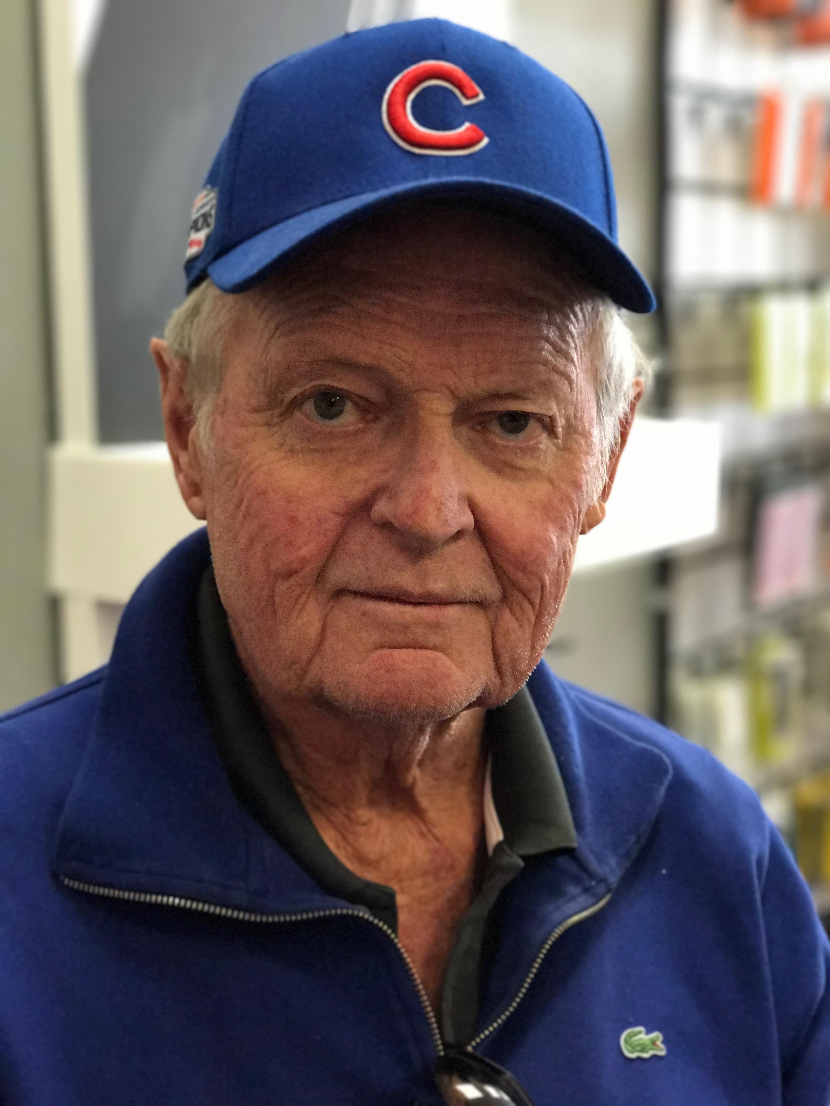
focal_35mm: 57
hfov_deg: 25.7
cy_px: 553
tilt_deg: -7.9
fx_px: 1822
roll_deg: +1.2
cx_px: 415
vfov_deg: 33.8
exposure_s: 1/60
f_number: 2.8
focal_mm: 6.6
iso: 500
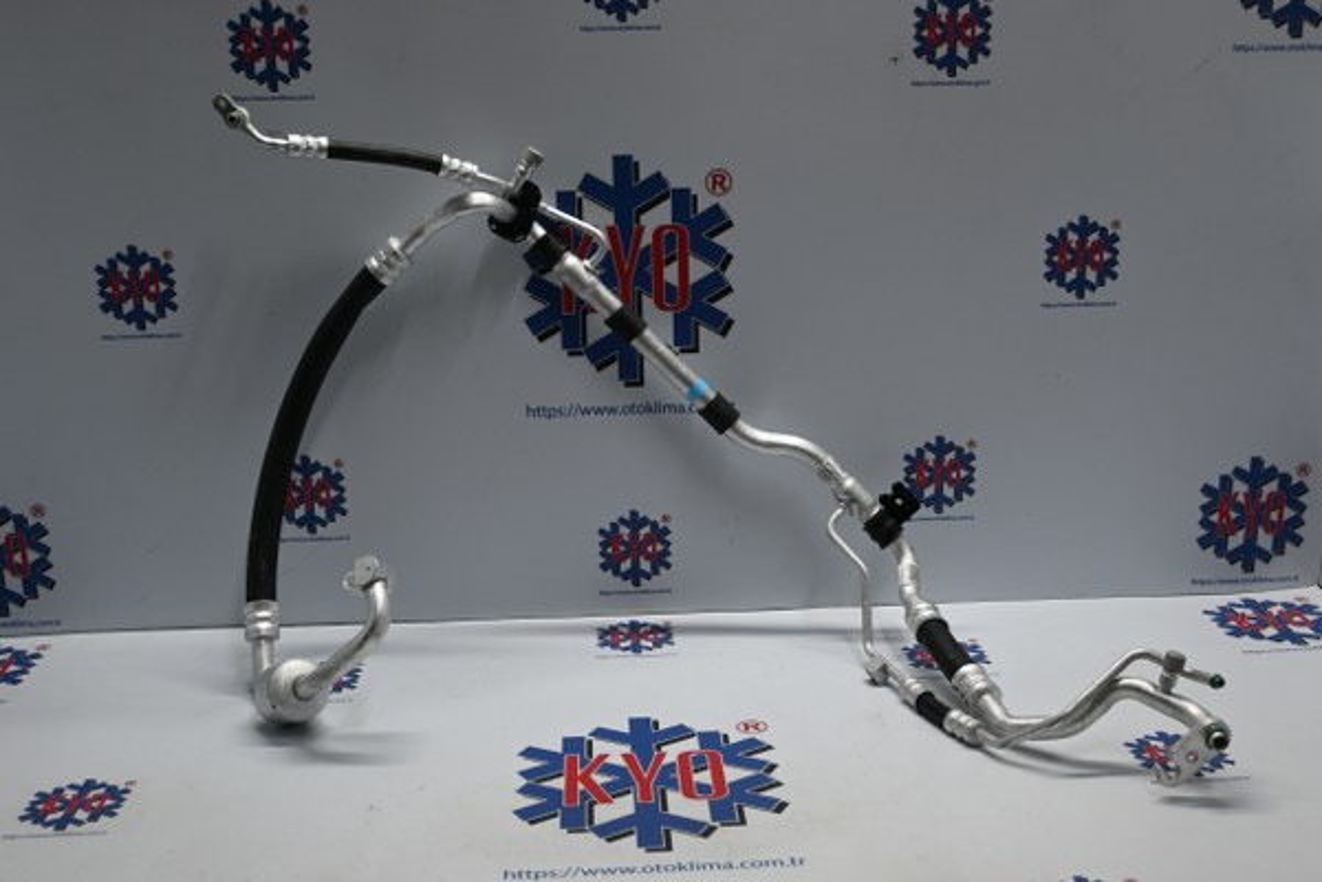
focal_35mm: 41
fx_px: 1515
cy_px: 441
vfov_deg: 32.4
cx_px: 661
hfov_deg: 47.2
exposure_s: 1/40
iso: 200
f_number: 4.5
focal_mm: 27.5
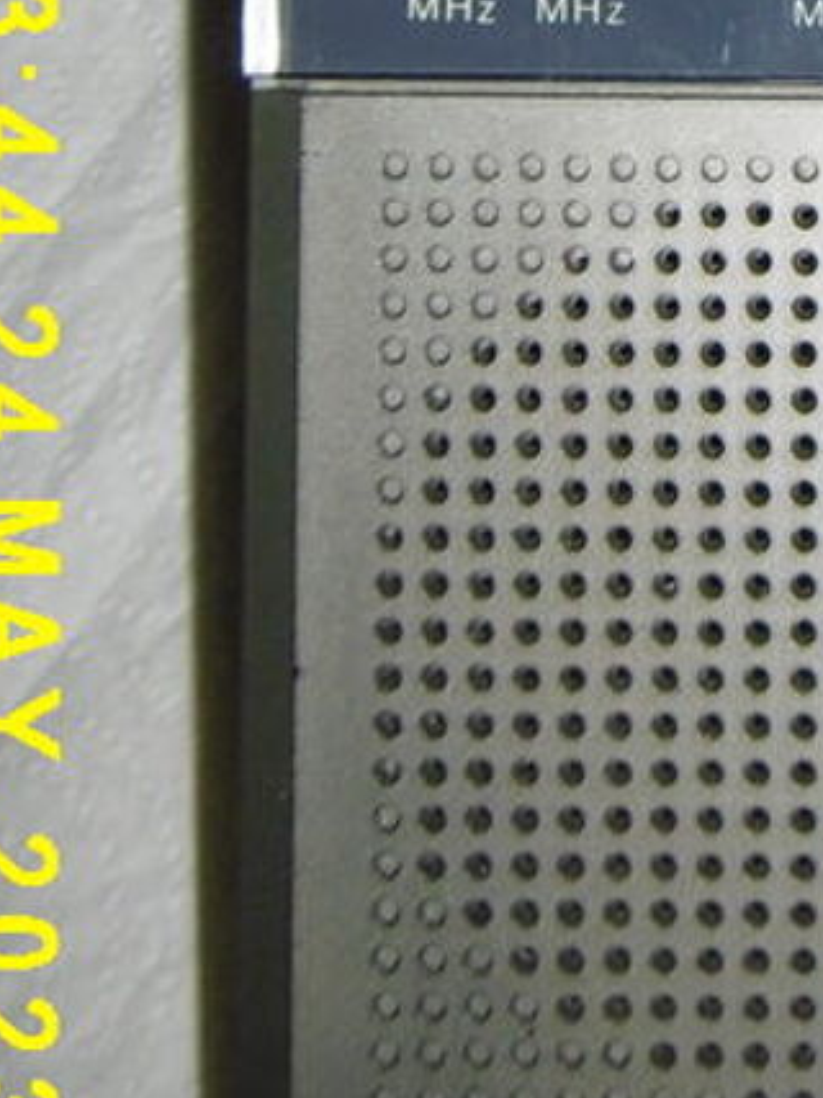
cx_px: 1054
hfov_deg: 18.3
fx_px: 2379
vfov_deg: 23.7
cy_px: -222
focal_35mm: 75
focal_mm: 4.3
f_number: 7.8
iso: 100
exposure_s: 1/80
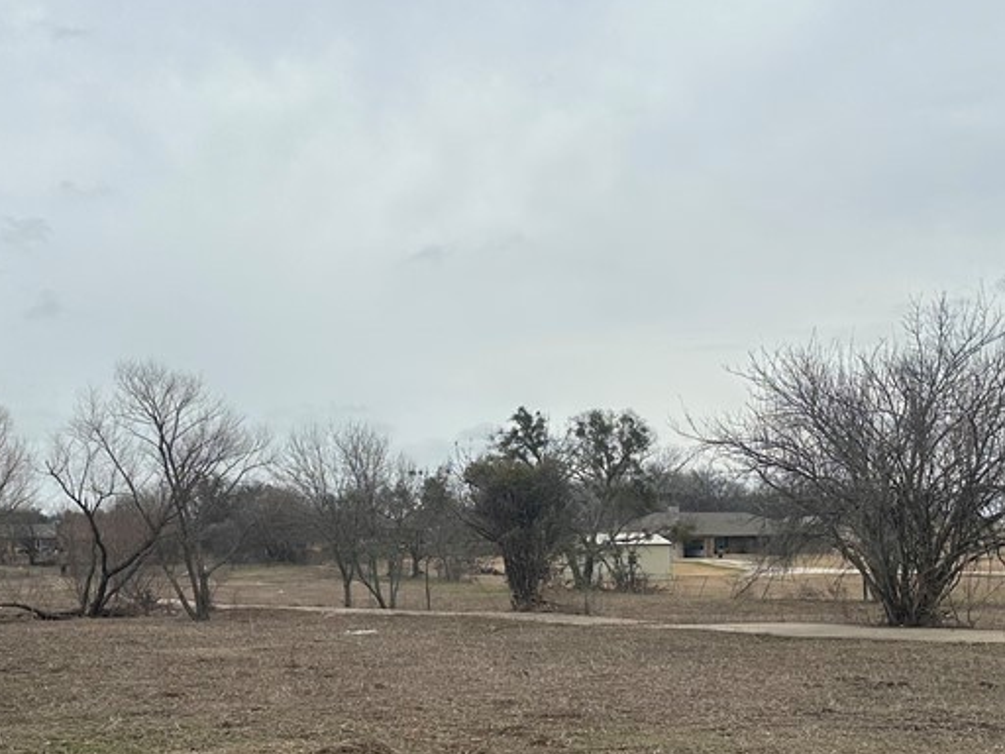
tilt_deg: +3.4
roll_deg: +1.0
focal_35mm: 48
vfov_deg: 30.1
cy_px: 479
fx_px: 1394
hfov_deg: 39.5
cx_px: 416
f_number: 1.78
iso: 80
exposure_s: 1/7576
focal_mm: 6.86
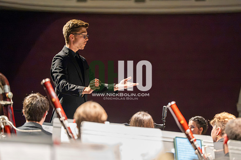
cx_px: 120
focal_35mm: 170
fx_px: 1138
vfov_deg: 8.1
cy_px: 80
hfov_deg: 12.1
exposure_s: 1/640
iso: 16000
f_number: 2.8
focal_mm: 170
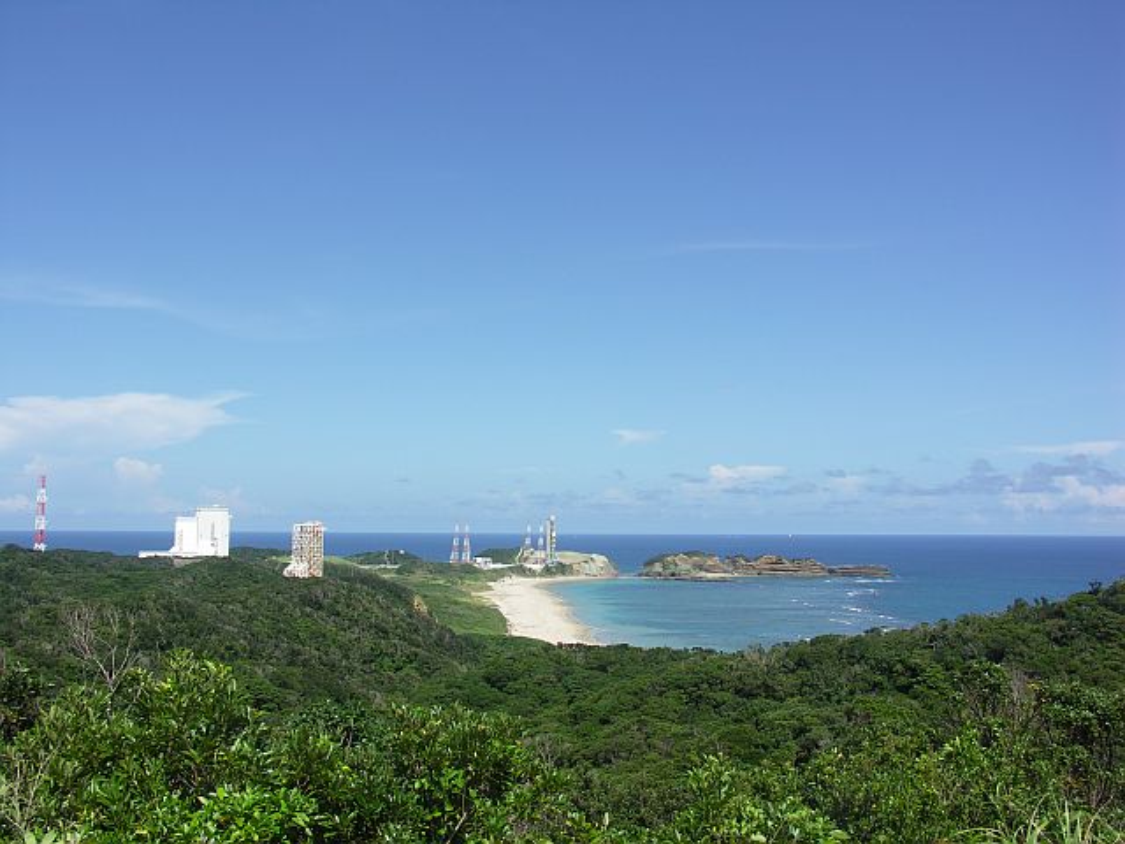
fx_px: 1072
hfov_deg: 55.4
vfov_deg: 42.9
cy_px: 422
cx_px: 562
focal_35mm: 33
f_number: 5.6
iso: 50
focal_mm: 8.5
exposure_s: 1/250
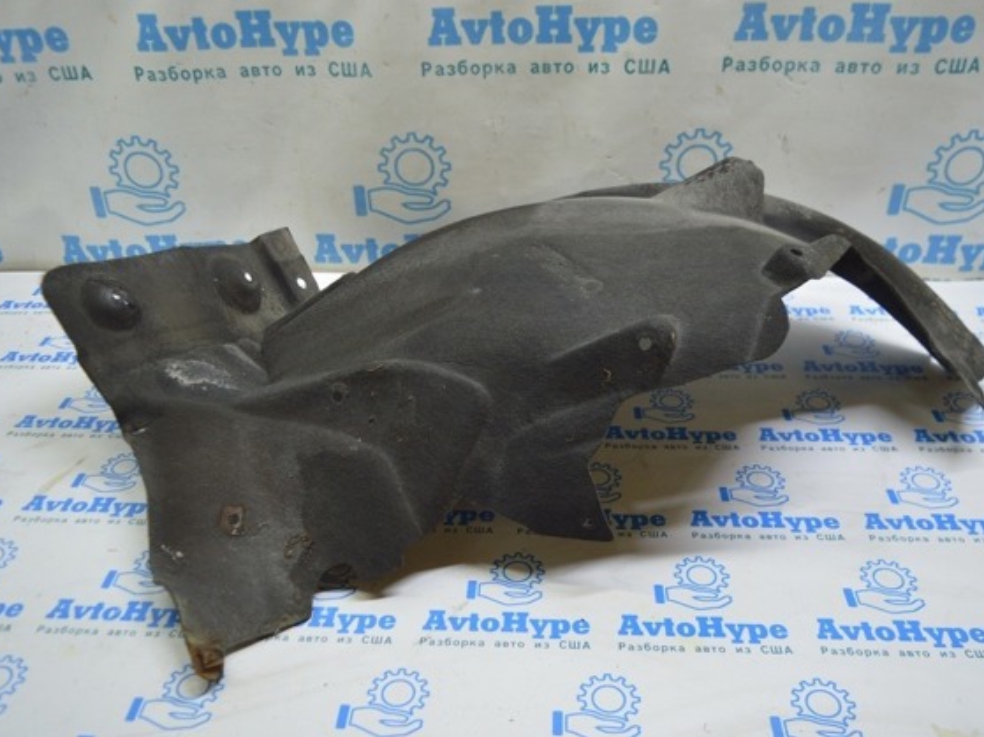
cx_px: 481
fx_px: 938
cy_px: 365
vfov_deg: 42.9
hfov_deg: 55.4
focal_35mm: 33
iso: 400
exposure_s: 1/50
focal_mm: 20
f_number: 3.5
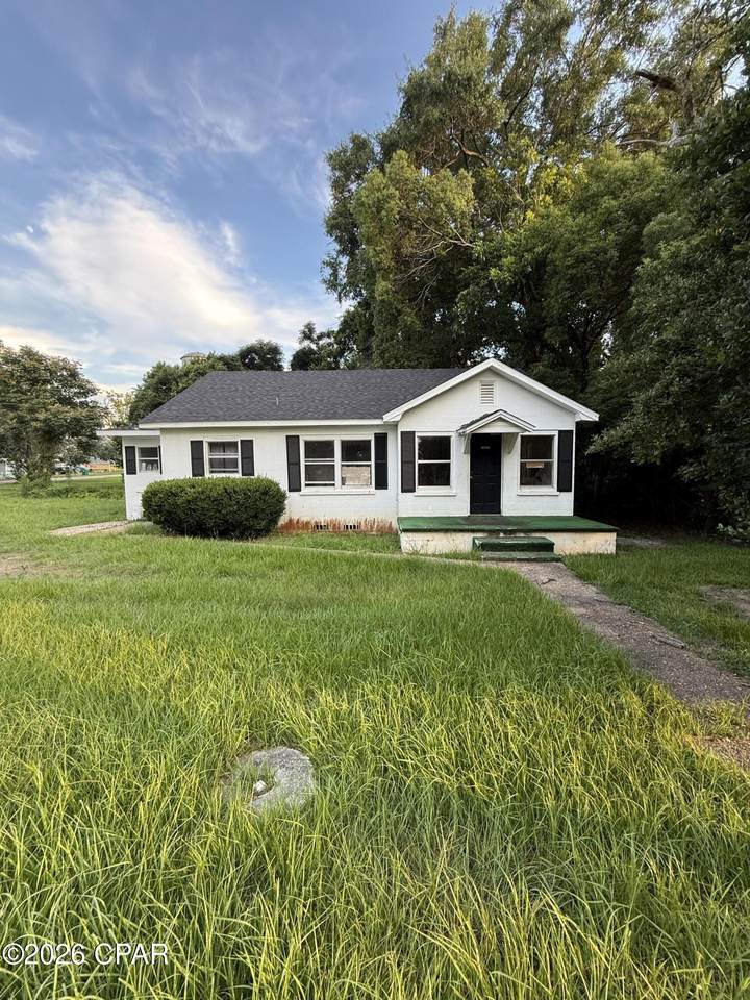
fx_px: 404
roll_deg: +0.2
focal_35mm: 14
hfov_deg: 85.7
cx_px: 375
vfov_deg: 102.1
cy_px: 500
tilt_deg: -3.4
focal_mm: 2.22
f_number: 2.2
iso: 64
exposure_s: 1/99
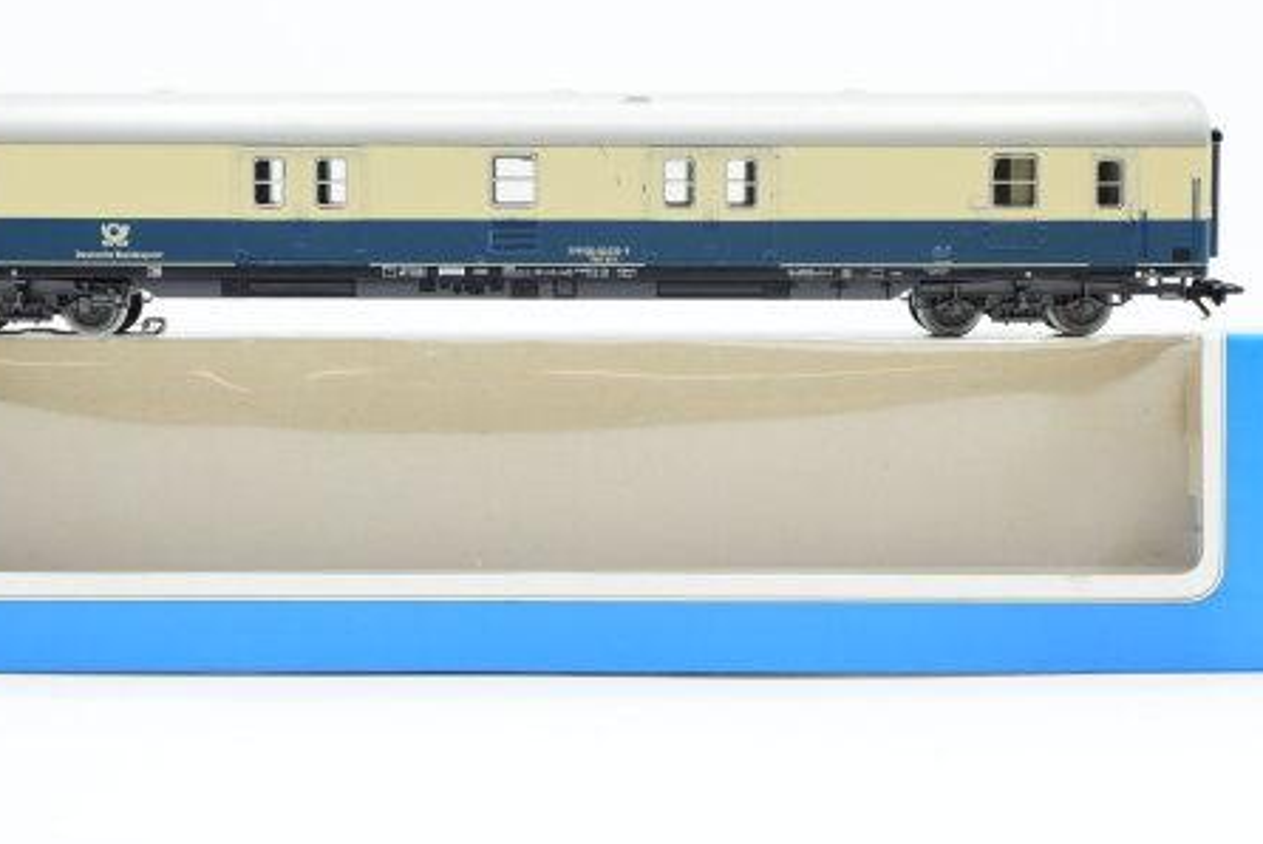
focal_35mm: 71
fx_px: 2481
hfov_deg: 28.5
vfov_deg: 19.3
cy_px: 319
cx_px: 538
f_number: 8
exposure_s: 1/125
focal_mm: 35
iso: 400
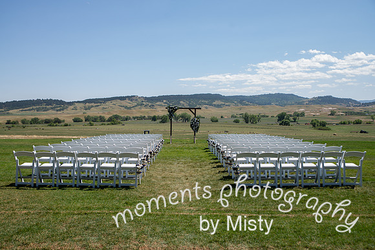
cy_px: 125
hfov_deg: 56.6
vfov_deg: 39.5
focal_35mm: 33
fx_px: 348
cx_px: 188
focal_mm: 32
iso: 64
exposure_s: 1/400
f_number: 4
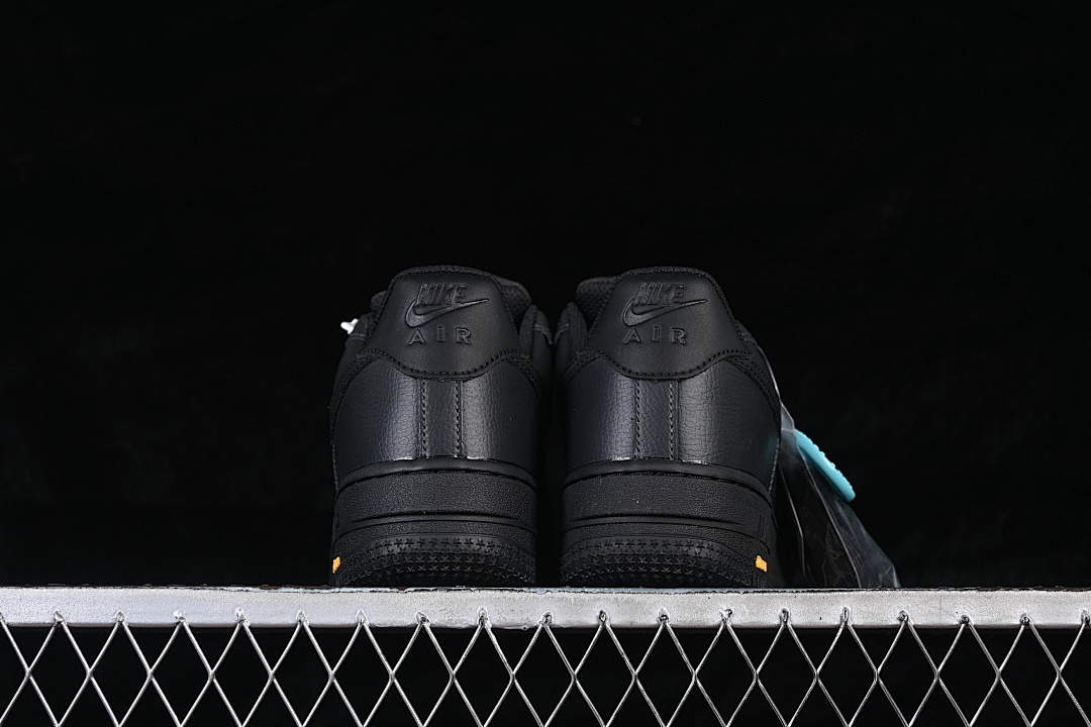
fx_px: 2273
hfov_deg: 27.0
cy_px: 364
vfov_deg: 18.2
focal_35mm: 75
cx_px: 546
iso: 160
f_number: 6.3
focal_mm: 50
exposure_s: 1/60
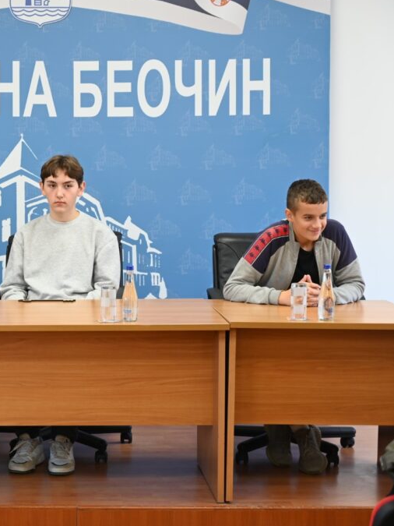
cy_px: 261
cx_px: 7
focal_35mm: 86
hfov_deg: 16.8
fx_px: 1306
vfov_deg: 22.8
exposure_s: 1/60
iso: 560
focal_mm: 59
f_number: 4
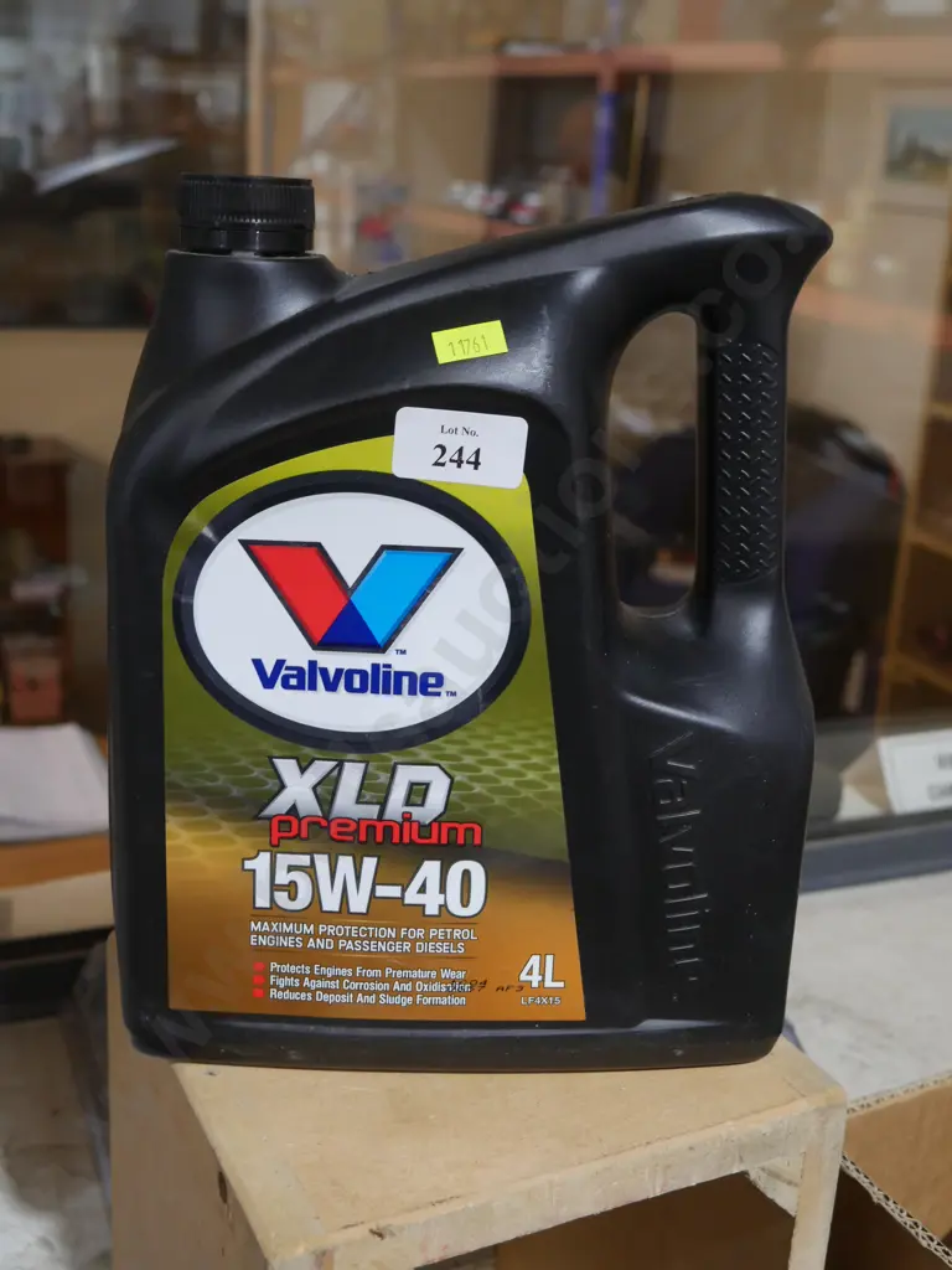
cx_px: 476
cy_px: 635
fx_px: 1467
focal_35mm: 40
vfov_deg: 46.8
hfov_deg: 36.0
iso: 1250
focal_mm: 20
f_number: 4.5
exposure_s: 1/60
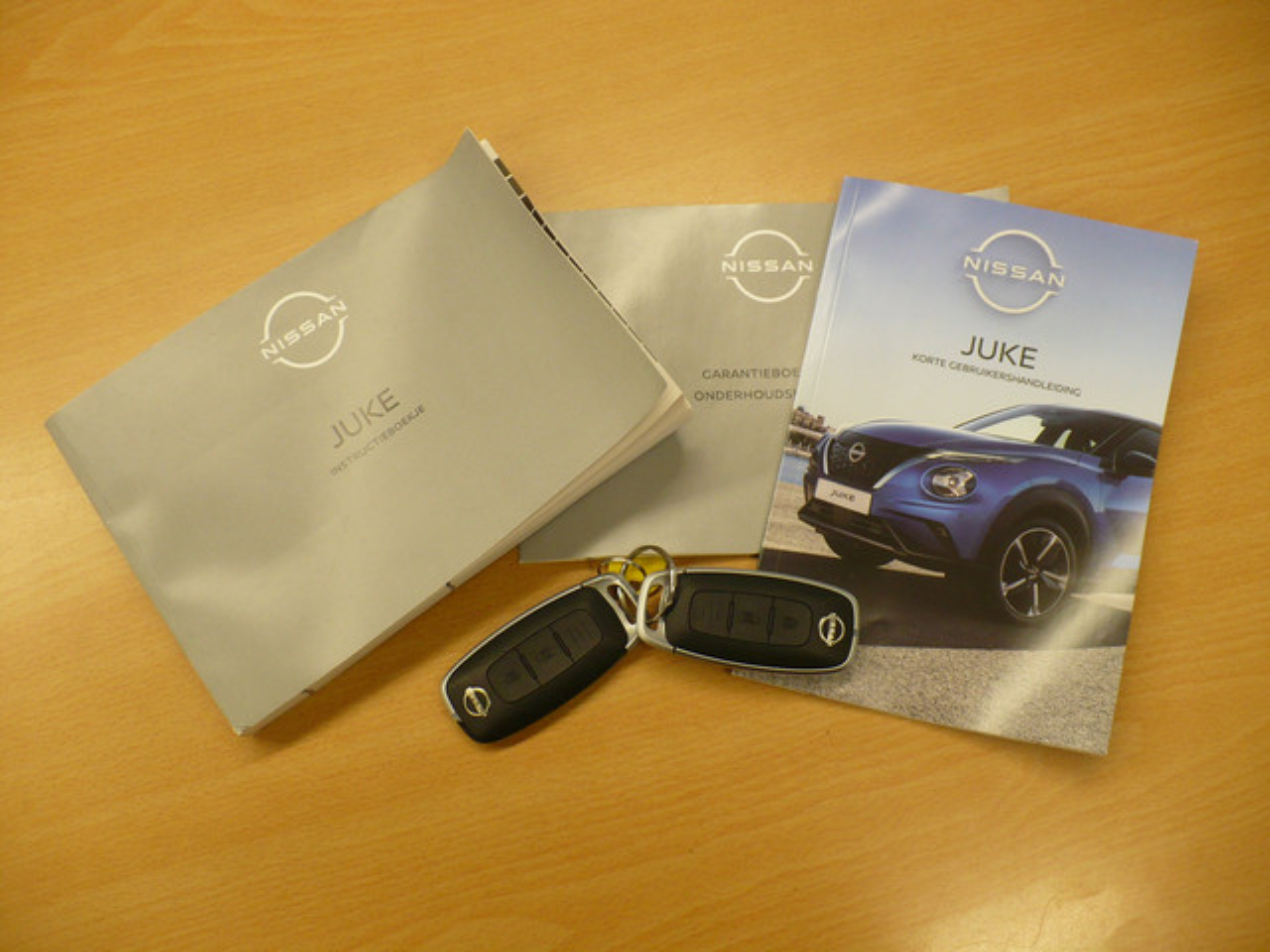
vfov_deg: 38.7
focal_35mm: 37
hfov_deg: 50.1
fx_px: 1357
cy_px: 476
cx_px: 635
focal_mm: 6.1
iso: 160
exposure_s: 1/30
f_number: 2.8
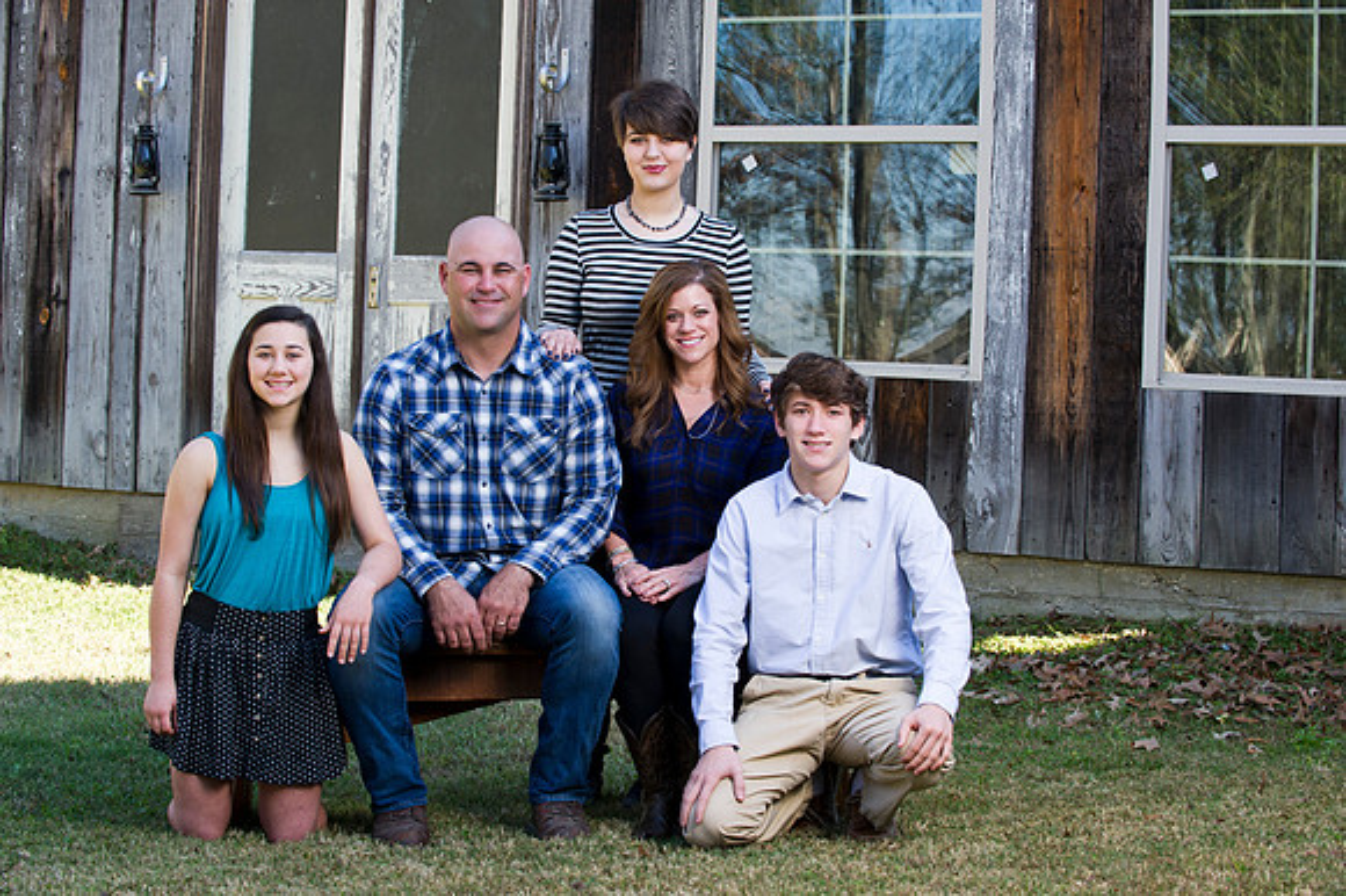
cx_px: 673
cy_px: 448
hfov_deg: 26.0
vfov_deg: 17.5
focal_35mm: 78
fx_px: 2915
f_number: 6.3
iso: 400
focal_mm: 78
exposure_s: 1/125
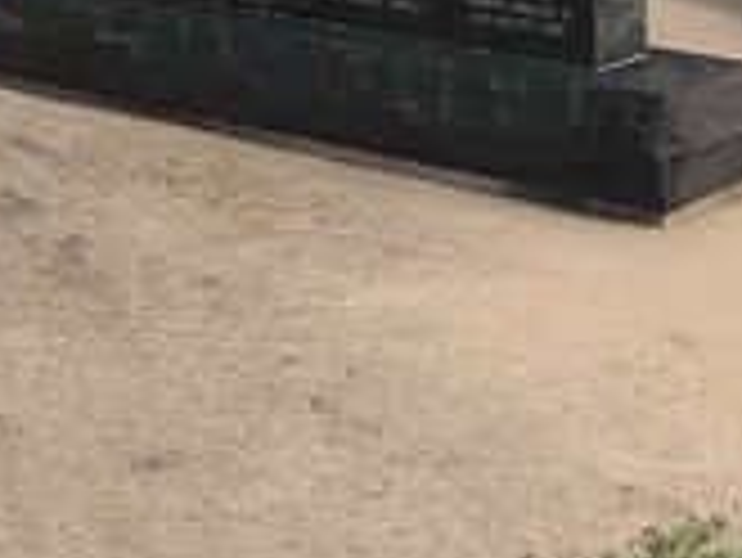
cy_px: -648
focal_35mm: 136
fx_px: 2917
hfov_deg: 13.4
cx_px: -481
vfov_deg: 9.9
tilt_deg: +0.7
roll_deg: -0.2
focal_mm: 4
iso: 20
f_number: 1.8
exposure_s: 1/1567
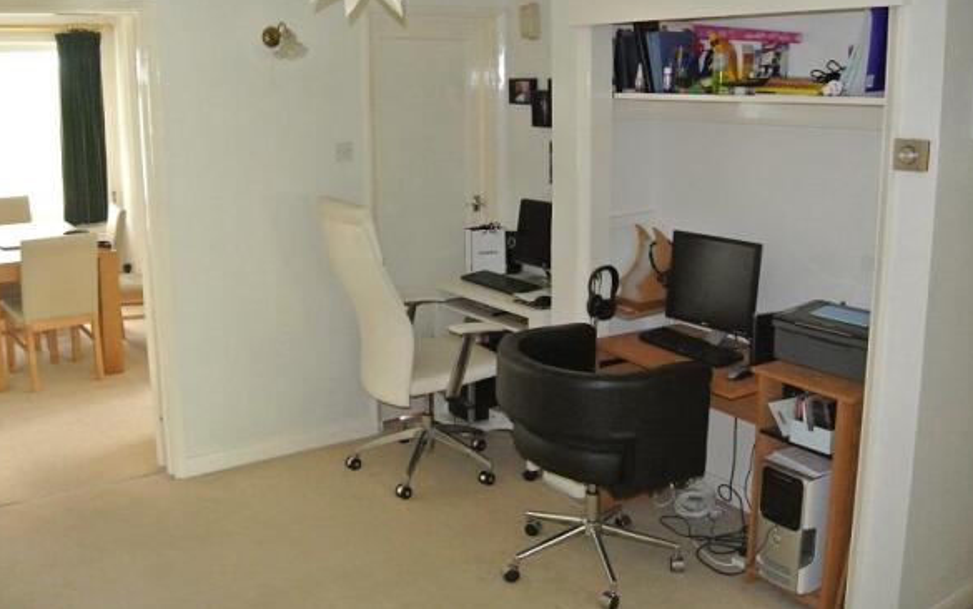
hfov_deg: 58.0
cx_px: 446
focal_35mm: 33
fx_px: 875
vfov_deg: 38.2
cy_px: 249
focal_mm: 11
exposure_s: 1/60
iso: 2500
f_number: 3.5
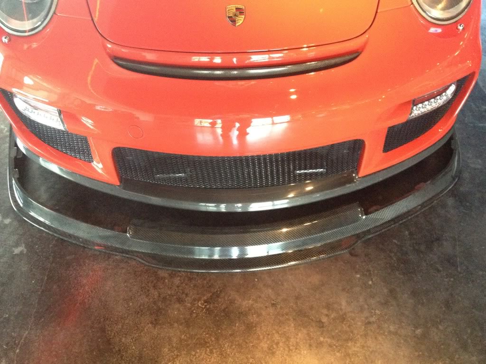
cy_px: 182
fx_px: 491
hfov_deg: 52.6
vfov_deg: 40.7
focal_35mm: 35
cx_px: 243
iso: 640
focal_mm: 4.3
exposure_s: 1/15
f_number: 2.4
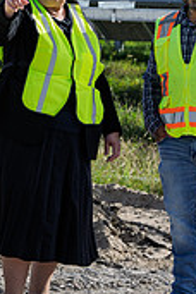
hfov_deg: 6.1
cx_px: 77
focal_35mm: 224
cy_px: 3
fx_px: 1829
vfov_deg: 9.1
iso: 200
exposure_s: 1/1000
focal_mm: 85
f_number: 5.6
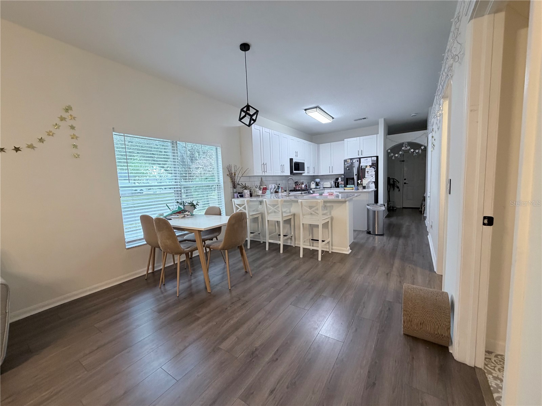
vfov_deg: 85.7
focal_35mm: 14
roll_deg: +2.5
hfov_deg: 102.1
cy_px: 203
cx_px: 271
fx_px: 219
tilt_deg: -4.7
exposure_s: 1/120
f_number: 2.2
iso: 320
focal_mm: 2.22
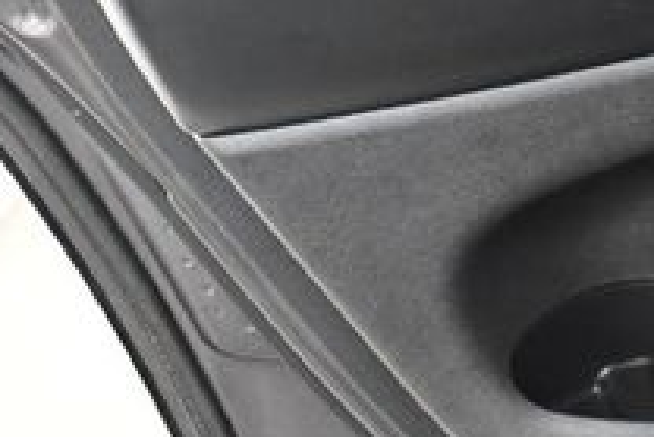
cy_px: -35
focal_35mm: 111
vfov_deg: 12.2
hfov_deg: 18.0
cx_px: 629
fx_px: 2018
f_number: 3.5
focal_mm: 18
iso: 3600
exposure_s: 1/60
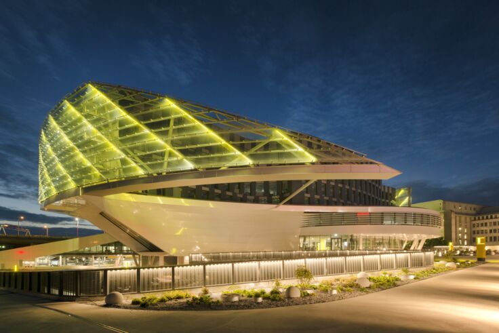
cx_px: 250
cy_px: 166
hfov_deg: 104.2
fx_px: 194
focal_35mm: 14
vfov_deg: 81.2
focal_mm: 14
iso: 160
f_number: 14
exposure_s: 2.5
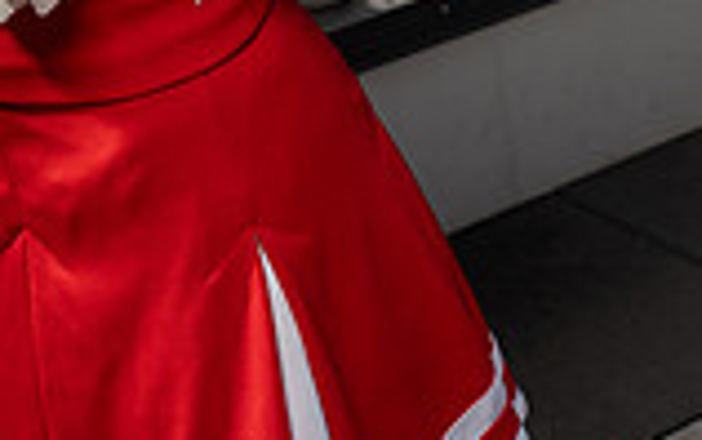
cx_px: 89
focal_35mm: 96
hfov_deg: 21.2
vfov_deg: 11.8
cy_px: -524
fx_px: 1838
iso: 100
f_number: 9
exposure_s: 1/250
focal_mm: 33
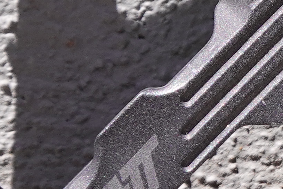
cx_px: 354
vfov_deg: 2.1
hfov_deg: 3.2
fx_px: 5021
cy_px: -172
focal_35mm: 639
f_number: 4
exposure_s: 1/800
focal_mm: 34.64
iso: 160
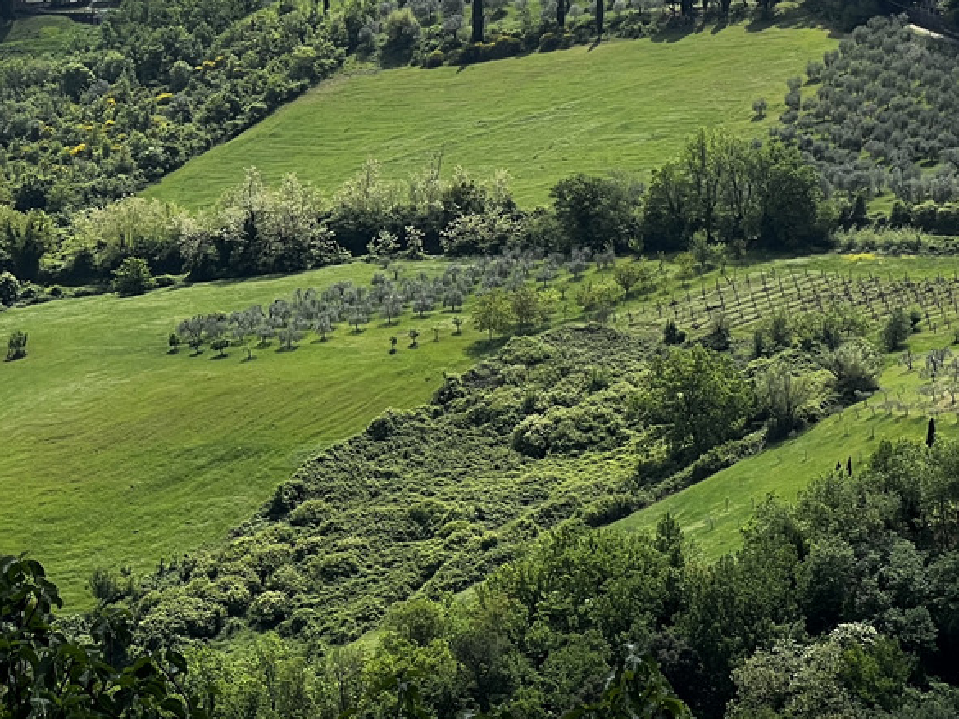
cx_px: 770
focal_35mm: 158
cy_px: 31
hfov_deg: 12.4
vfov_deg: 9.3
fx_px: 4378
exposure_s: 1/1292
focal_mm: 9
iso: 32
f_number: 2.8
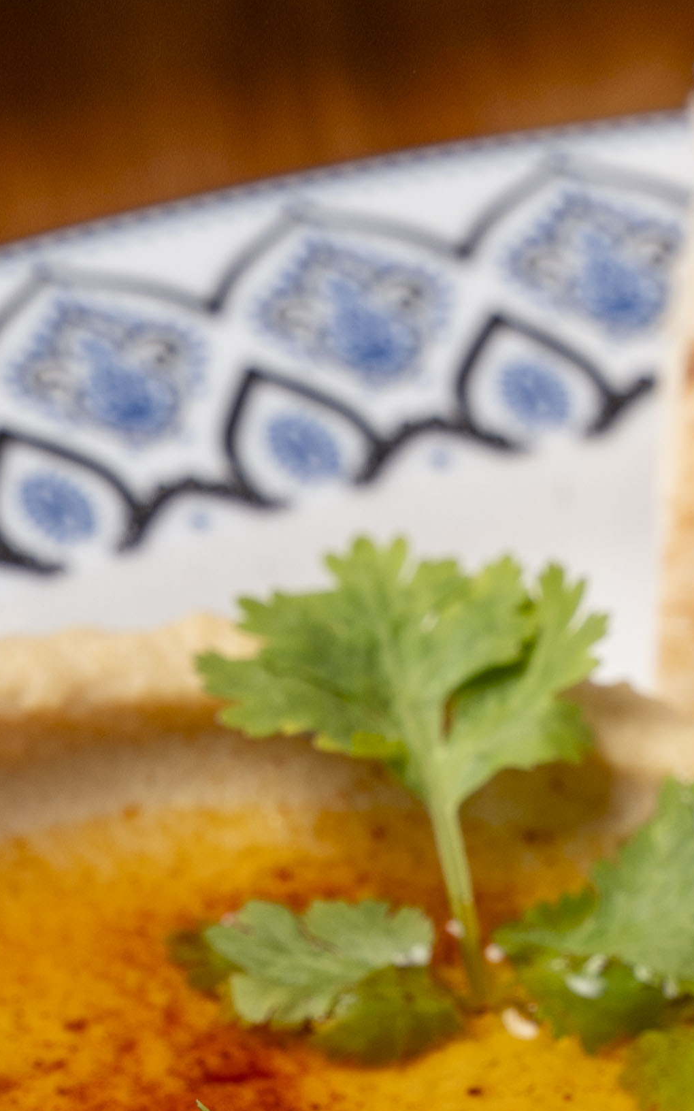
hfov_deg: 4.7
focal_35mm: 281
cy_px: 1244
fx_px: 8504
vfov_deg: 7.4
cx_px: -16
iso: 100
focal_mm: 75
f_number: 9
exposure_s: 1/100
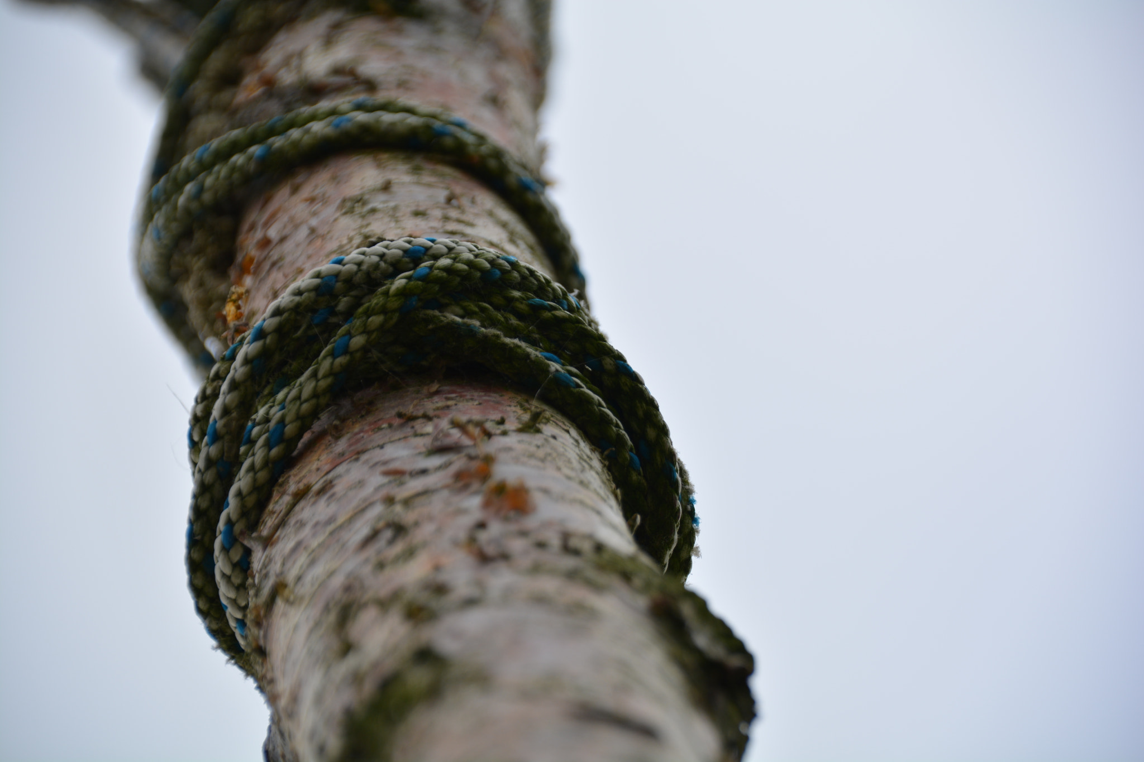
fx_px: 8817
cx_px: 572
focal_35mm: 278
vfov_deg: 5.0
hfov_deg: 7.4
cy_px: 381
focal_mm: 185
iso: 110
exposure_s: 1/320
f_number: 6
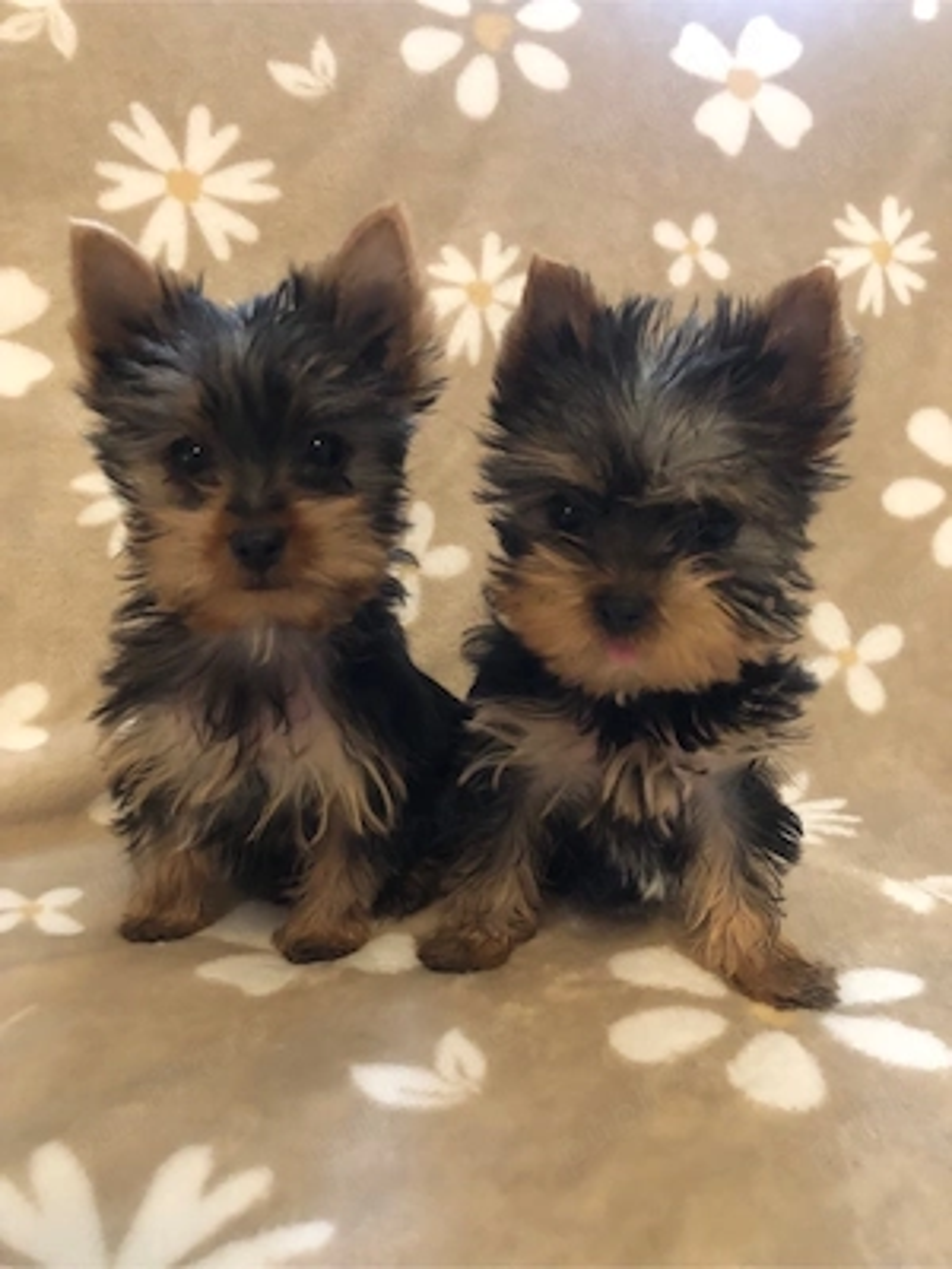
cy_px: 634
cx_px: 476
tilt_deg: -12.2
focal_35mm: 28
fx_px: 1027
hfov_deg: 49.7
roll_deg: -0.5
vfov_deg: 63.4
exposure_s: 1/6
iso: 80
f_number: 1.8
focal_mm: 3.99
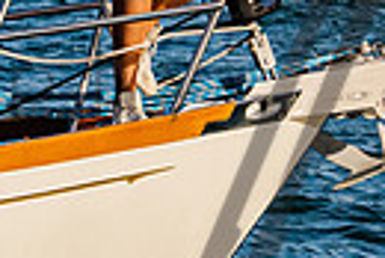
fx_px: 4197
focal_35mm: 392
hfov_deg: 5.3
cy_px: -251
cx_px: 241
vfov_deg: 3.5
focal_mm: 72
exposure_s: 1/2000
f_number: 6.3
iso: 400
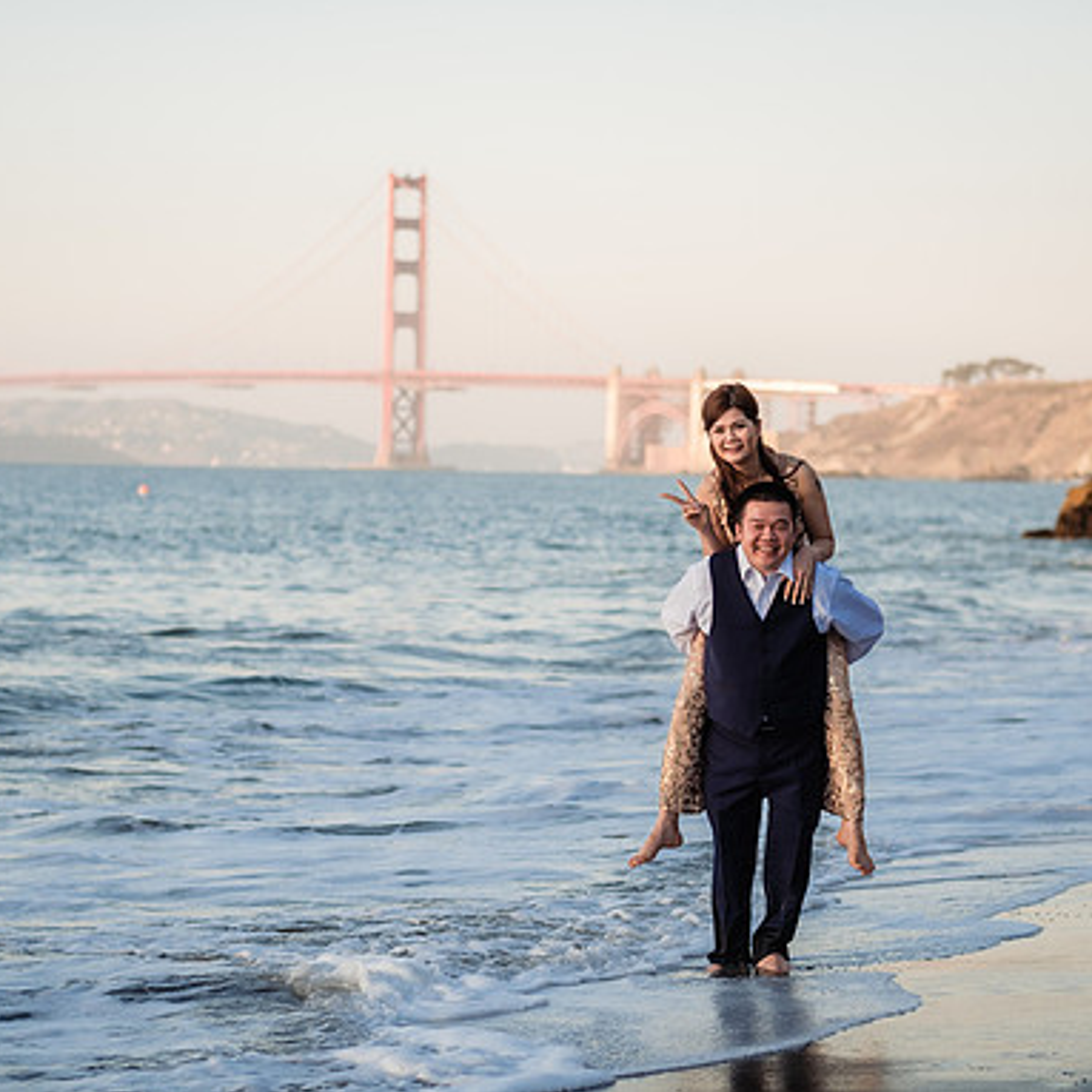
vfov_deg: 16.1
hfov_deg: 16.1
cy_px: 543
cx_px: 490
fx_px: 3855
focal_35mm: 108
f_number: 2.2
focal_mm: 56
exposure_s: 1/640
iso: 160
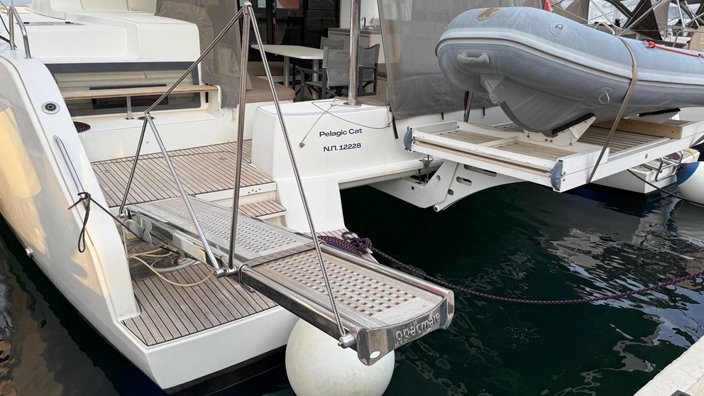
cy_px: 163
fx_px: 504
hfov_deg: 69.9
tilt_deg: -16.1
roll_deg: -0.8
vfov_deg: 42.7
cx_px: 358
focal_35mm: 27
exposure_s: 1/524
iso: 80
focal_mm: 6.76
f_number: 1.78
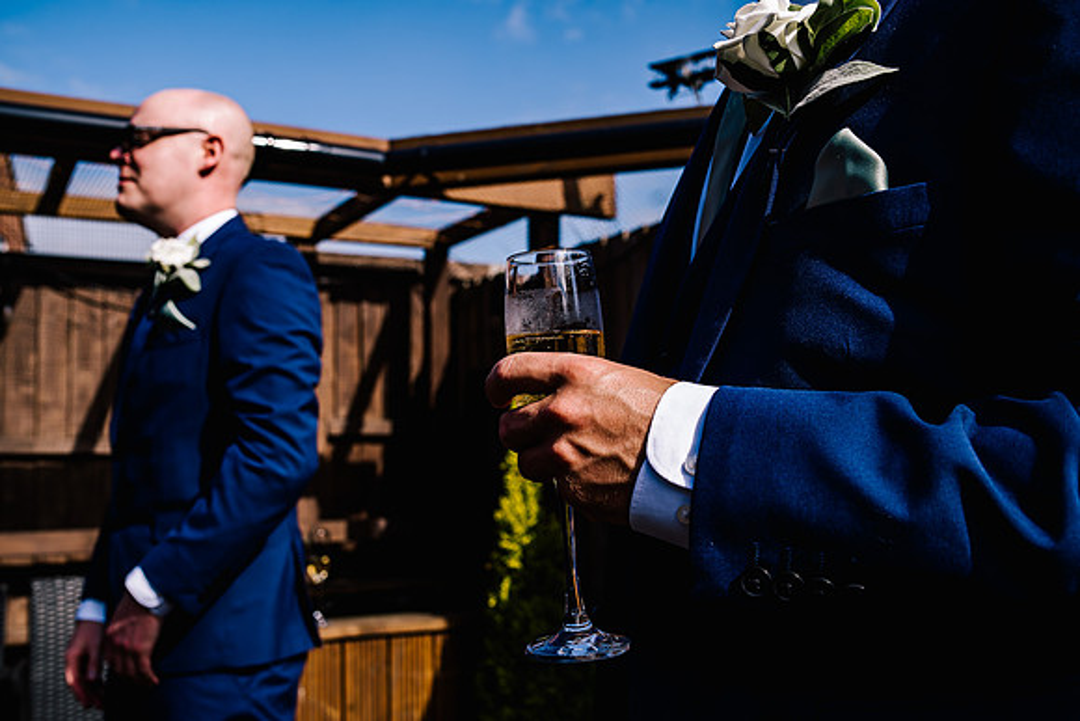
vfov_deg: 37.9
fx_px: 1050
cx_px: 540
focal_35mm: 35
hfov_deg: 54.4
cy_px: 360
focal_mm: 35
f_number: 5.6
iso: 50
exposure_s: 1/400
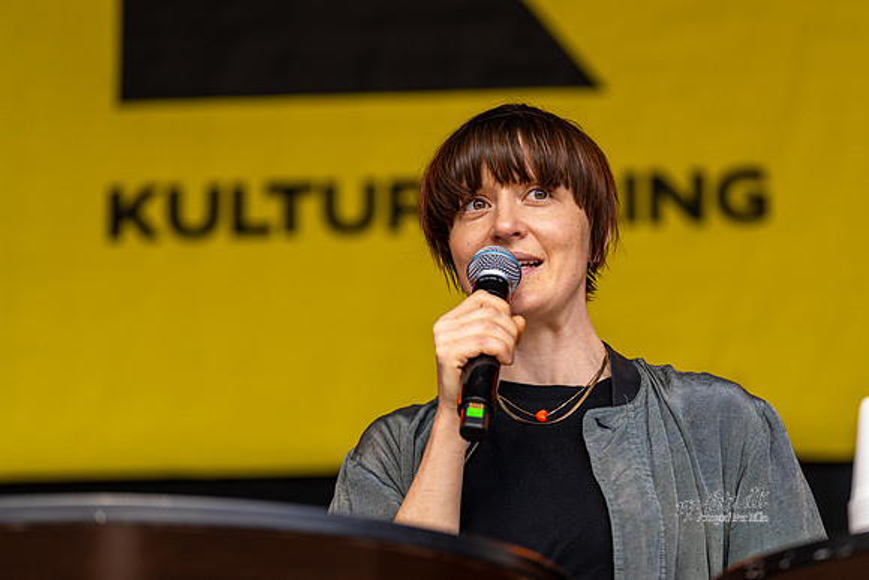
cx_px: 517
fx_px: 4057
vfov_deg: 8.2
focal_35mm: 168
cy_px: 294
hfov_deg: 12.2
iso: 64
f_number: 2.8
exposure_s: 1/200
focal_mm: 132
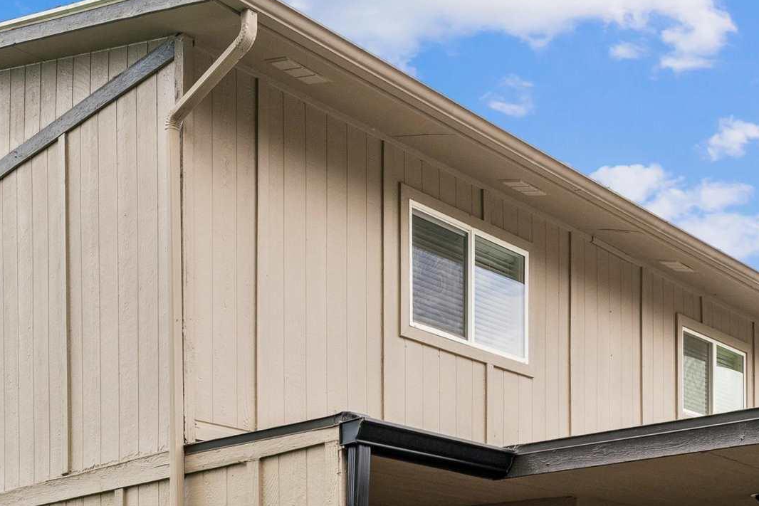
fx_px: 1070
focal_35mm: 51
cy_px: 679
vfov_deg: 23.2
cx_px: 175
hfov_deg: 37.9
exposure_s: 1/50
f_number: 13
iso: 400
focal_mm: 17.6
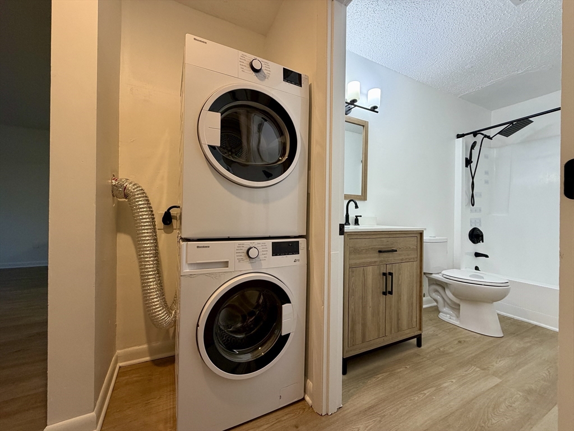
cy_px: 216
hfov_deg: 102.1
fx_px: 232
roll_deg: -0.6
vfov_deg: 85.7
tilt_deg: +0.2
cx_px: 287
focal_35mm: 14
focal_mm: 2.22
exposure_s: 1/60
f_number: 2.2
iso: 160
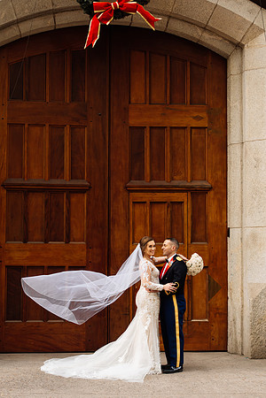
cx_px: 133
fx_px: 942
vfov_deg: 23.9
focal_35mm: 85
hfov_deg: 16.1
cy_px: 199
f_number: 4
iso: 500
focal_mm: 85
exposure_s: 1/400
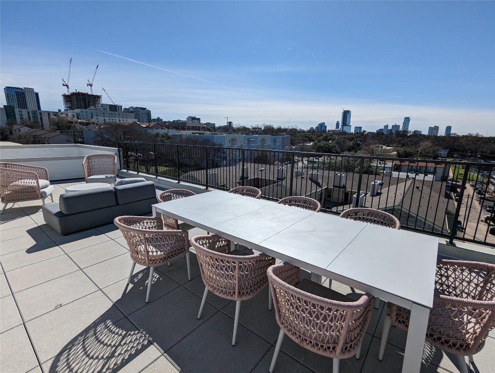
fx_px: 229
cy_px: 186
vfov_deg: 78.2
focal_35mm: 16
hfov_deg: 94.4
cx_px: 248
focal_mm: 2.35
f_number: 2.2
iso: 56
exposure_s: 1/5405
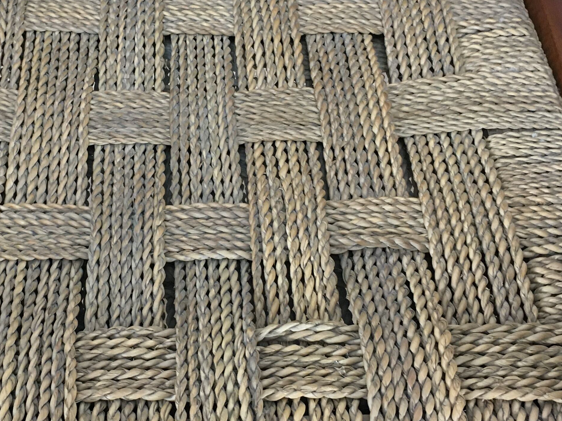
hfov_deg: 30.9
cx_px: 169
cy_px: 178
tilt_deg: -55.2
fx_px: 1006
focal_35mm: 62
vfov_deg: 23.6
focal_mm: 4.15
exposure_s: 1/33
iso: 160
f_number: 2.2
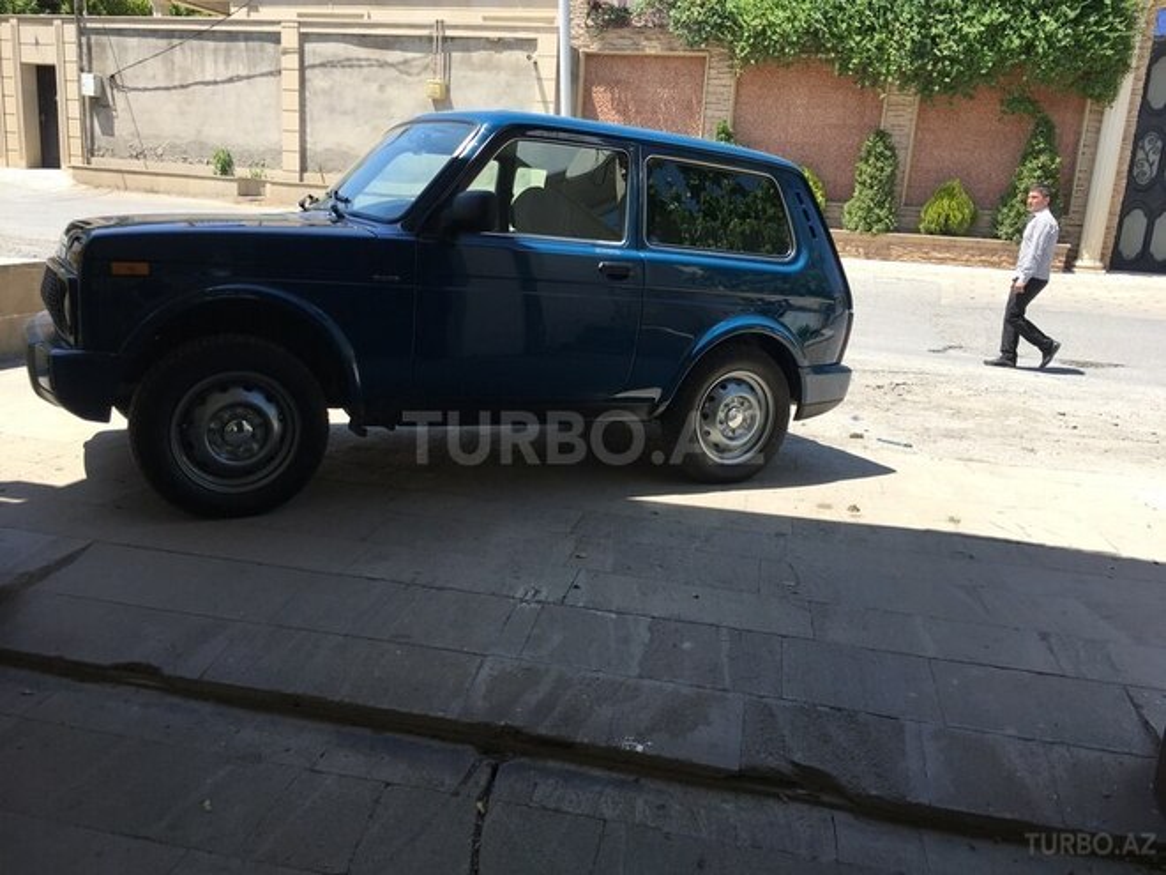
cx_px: 583
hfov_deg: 61.7
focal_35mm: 29
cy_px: 438
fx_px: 977
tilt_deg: -12.2
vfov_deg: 48.2
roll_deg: -4.1
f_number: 2.2
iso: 25
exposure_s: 1/601
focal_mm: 4.15
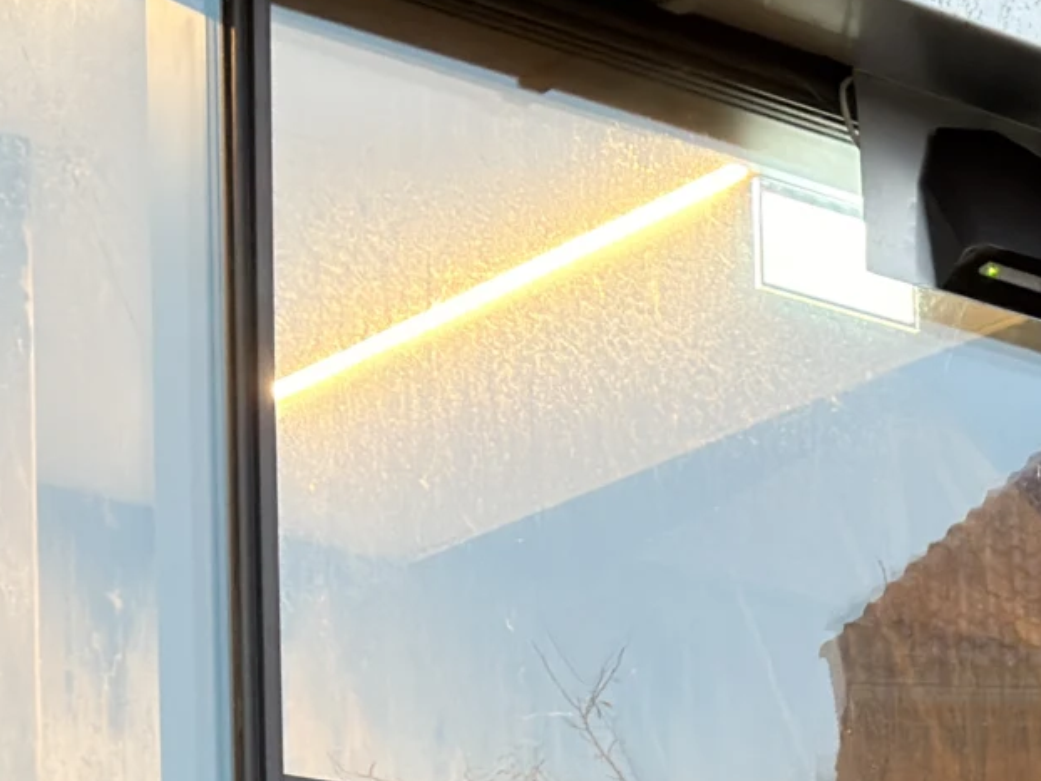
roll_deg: +1.5
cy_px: 1432
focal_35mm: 117
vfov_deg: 11.7
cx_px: 1603
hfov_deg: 15.4
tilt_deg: +1.1
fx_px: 3520
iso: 250
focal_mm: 6.76
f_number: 1.78
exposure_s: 1/53
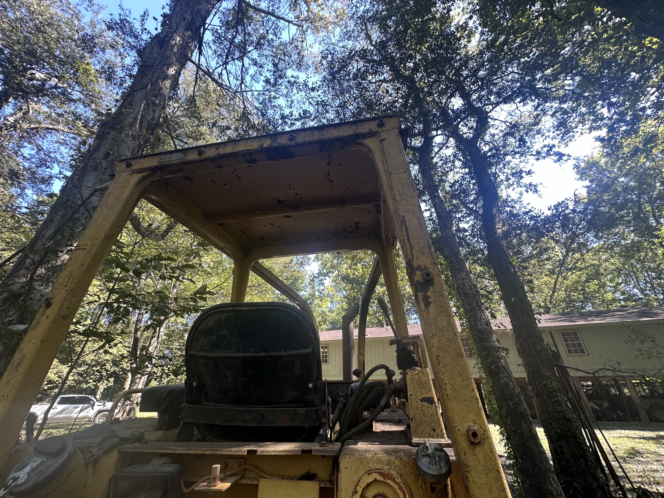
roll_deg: +0.4
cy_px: 249
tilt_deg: +29.1
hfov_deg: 102.1
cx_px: 332
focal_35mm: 14
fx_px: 269
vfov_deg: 85.7
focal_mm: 2.22
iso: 64
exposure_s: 1/99
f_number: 2.2
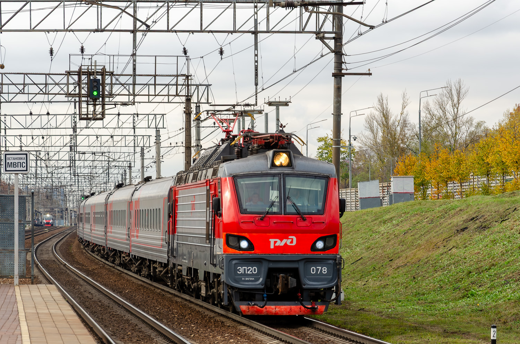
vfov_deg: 10.7
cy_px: 172
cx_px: 260
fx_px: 1838
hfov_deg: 16.1
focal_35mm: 128
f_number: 5.6
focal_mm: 85
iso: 200
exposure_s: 1/250
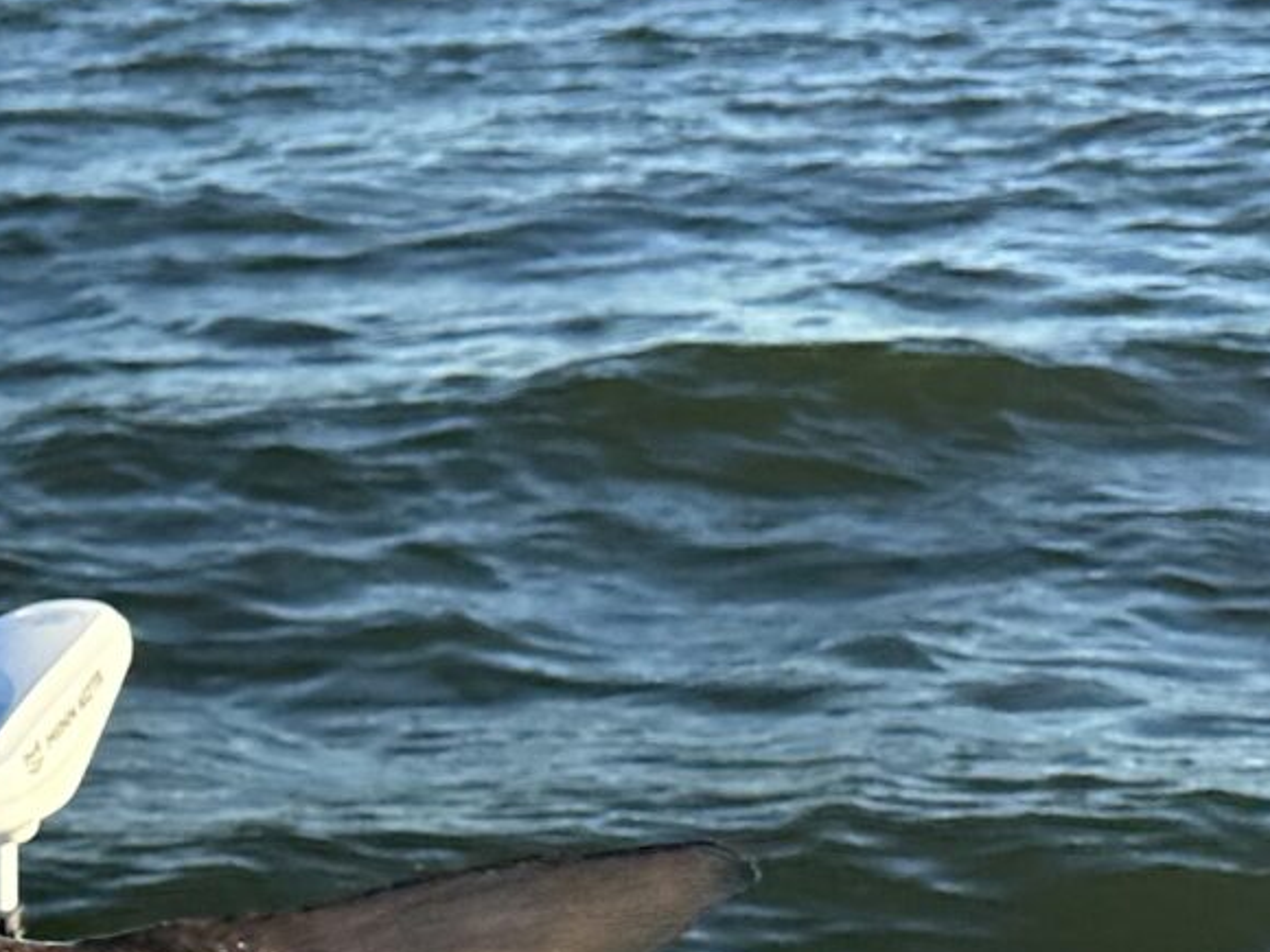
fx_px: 3889
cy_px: 983
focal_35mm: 106
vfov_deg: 13.7
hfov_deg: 16.0
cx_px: -937
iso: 80
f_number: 1.78
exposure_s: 1/2155
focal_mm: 6.86
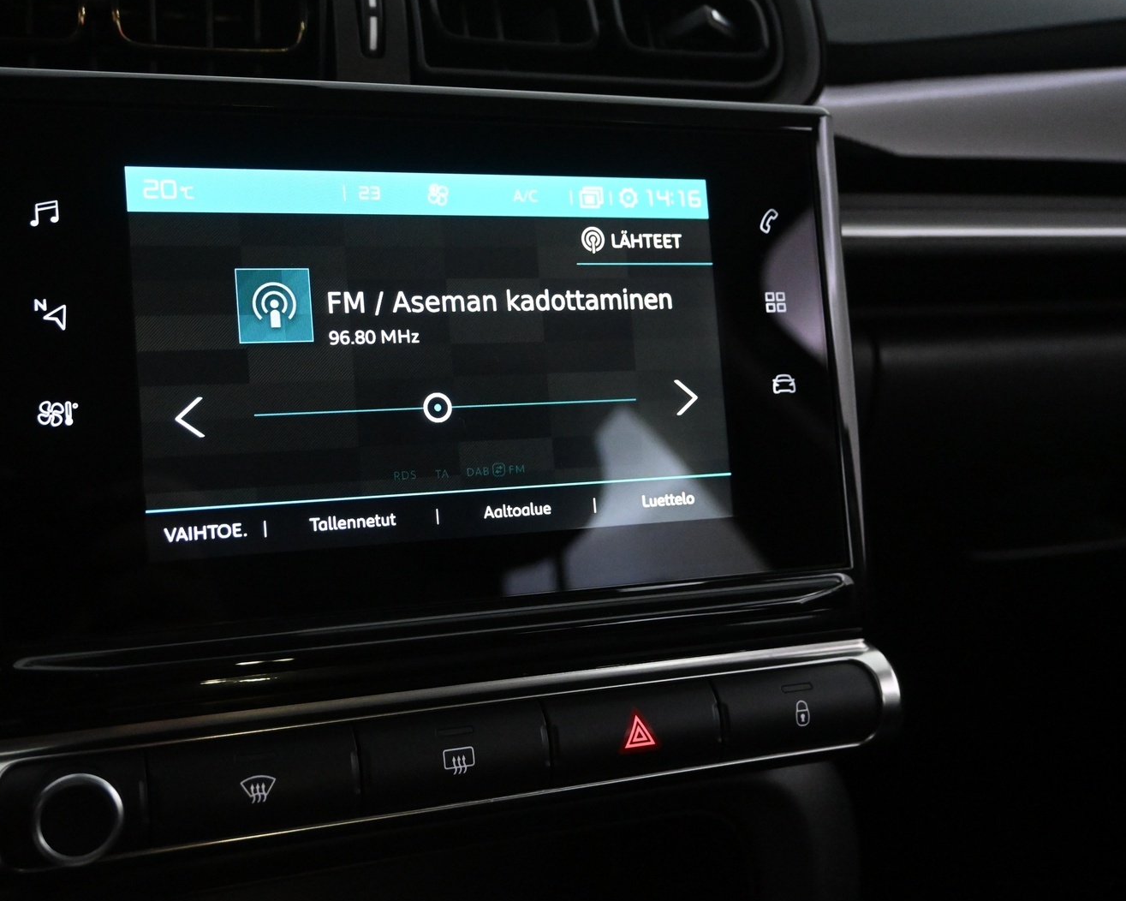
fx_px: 1243
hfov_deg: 48.5
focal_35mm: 37
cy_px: 451
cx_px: 461
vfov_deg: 39.8
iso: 5000
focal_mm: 21.5
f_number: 4
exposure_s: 1/80
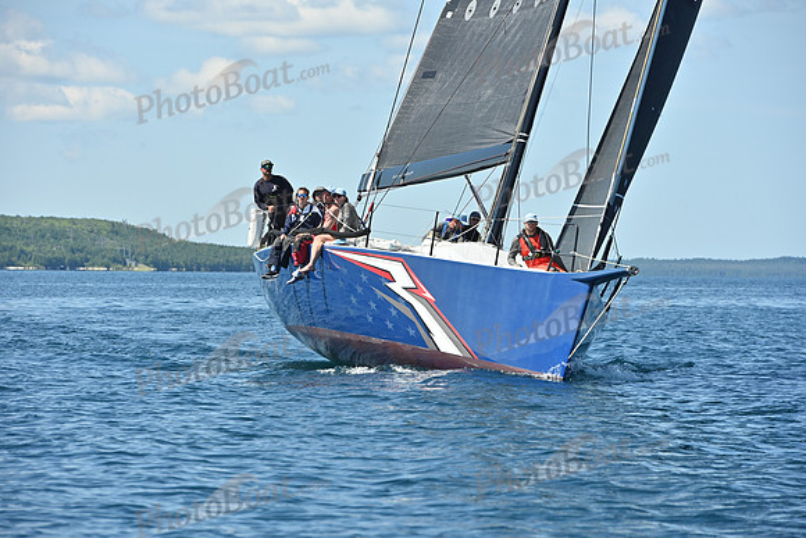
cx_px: 403
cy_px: 269
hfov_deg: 10.3
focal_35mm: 200
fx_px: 4479
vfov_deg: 6.9
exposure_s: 1/1000
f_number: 9
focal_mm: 200
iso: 320
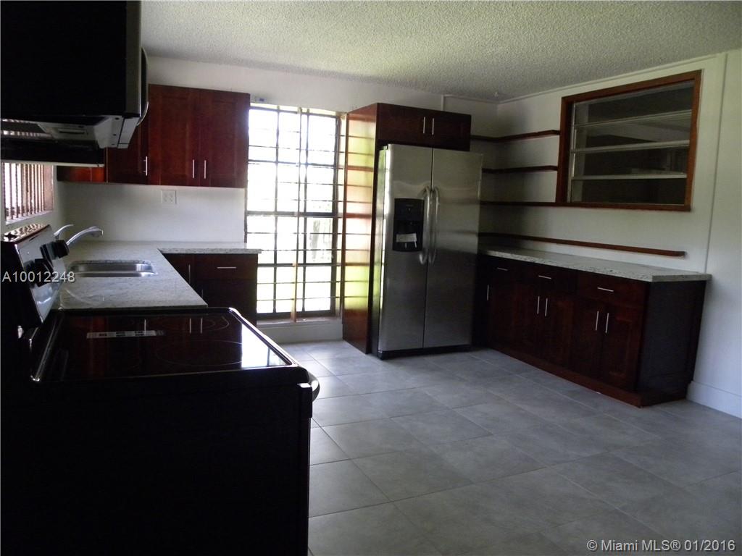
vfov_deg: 53.1
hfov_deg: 67.3
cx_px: 371
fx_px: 557
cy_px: 278
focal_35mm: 26
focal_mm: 4.6
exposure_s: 1/69.8
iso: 400
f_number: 2.8
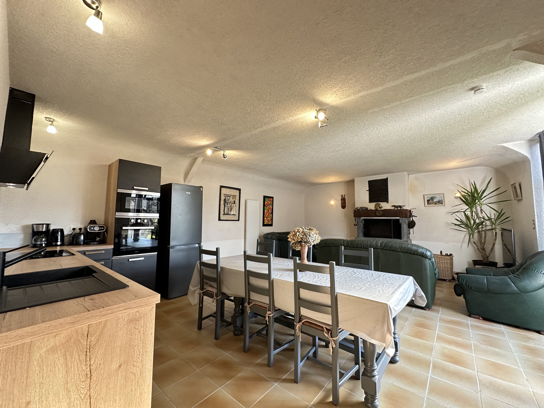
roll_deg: -0.5
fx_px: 220
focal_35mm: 14
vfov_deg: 85.7
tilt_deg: +4.3
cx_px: 272
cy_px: 204
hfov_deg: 102.1
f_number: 2.2
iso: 320
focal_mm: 2.22
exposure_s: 1/99
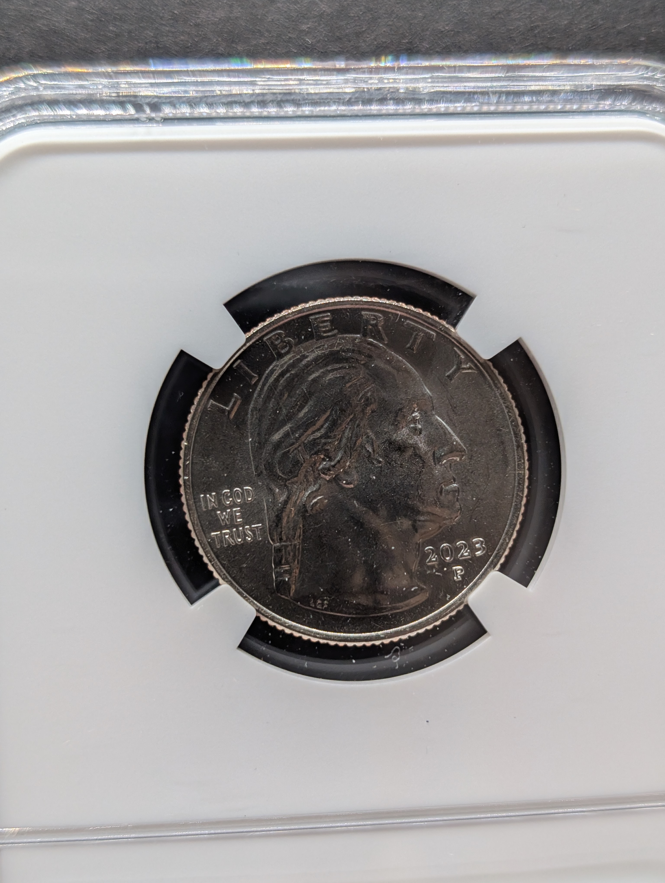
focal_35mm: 49
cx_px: 332
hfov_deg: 29.7
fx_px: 1252
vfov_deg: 38.9
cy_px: 442
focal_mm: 6.9
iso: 74
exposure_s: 1/115
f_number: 1.68
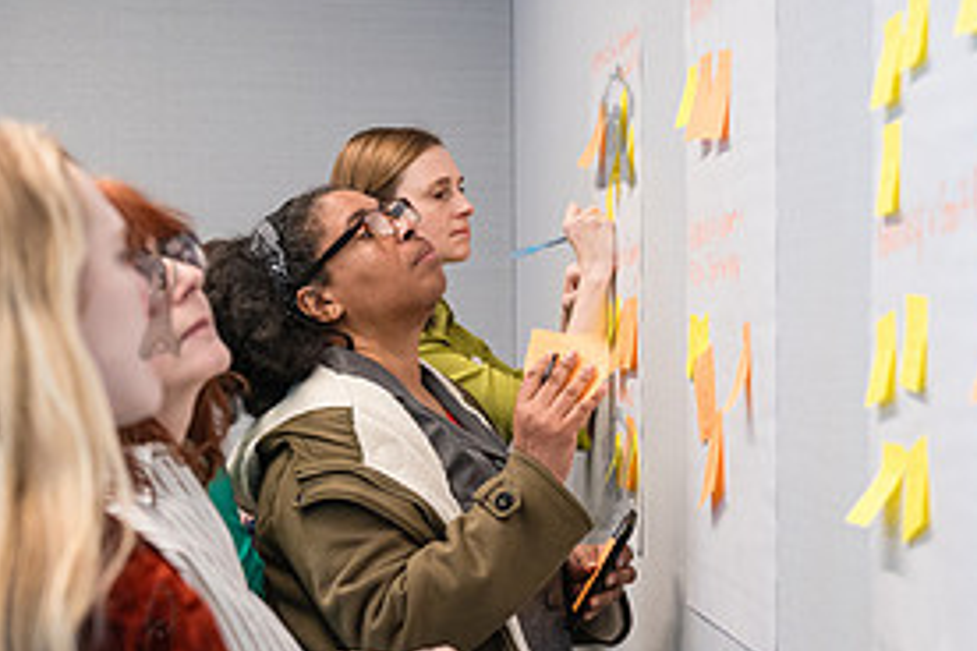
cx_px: 612
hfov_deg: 19.4
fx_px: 2849
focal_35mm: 105
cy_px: 467
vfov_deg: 13.0
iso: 2000
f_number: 4
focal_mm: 49
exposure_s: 1/160
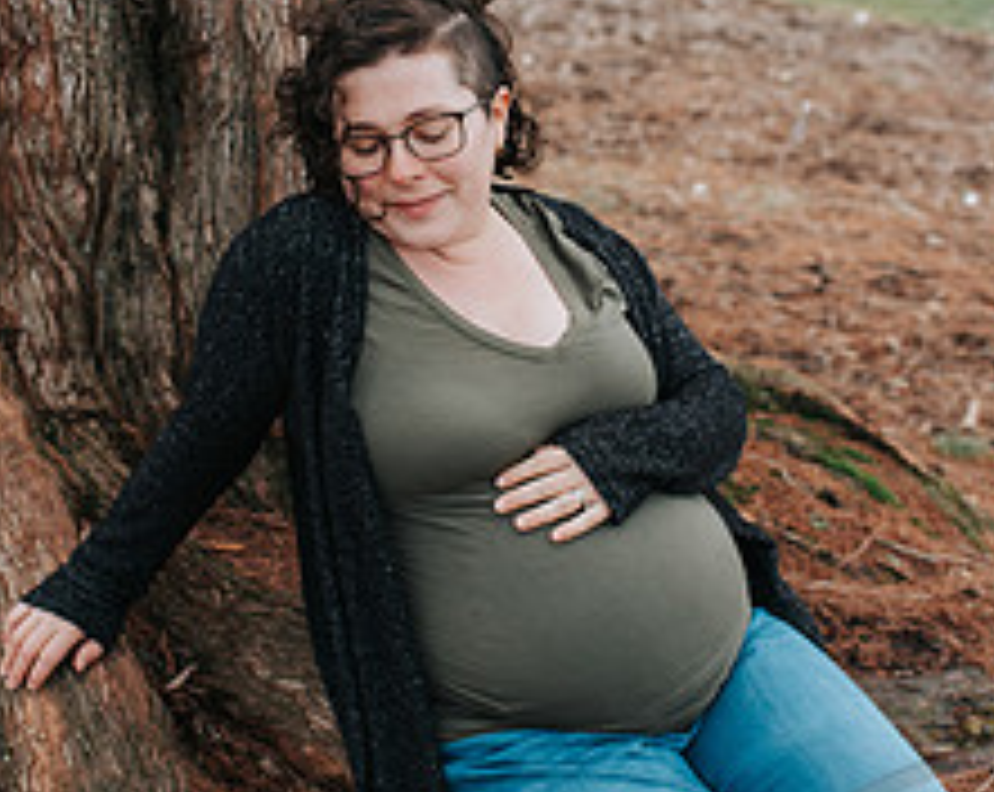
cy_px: 261
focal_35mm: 67
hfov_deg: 28.3
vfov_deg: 22.6
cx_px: 549
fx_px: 1968
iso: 560
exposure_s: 1/800
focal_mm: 35
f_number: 3.2
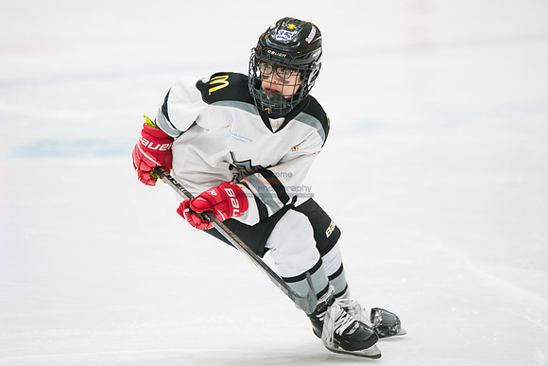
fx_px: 4871
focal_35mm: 320
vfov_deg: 4.3
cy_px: 142
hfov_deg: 6.4
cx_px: 274
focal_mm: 261
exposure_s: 1/800
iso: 3200
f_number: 3.2
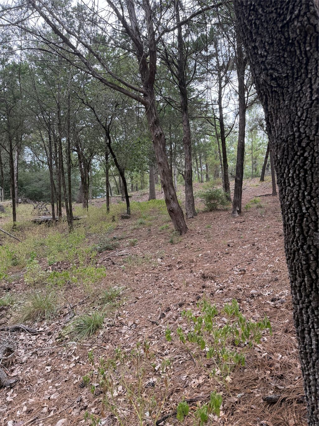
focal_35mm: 24
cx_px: 160
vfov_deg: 71.6
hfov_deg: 56.8
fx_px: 295
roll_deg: +0.4
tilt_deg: -1.2
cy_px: 213
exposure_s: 1/330
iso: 100
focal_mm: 6.76
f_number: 1.78
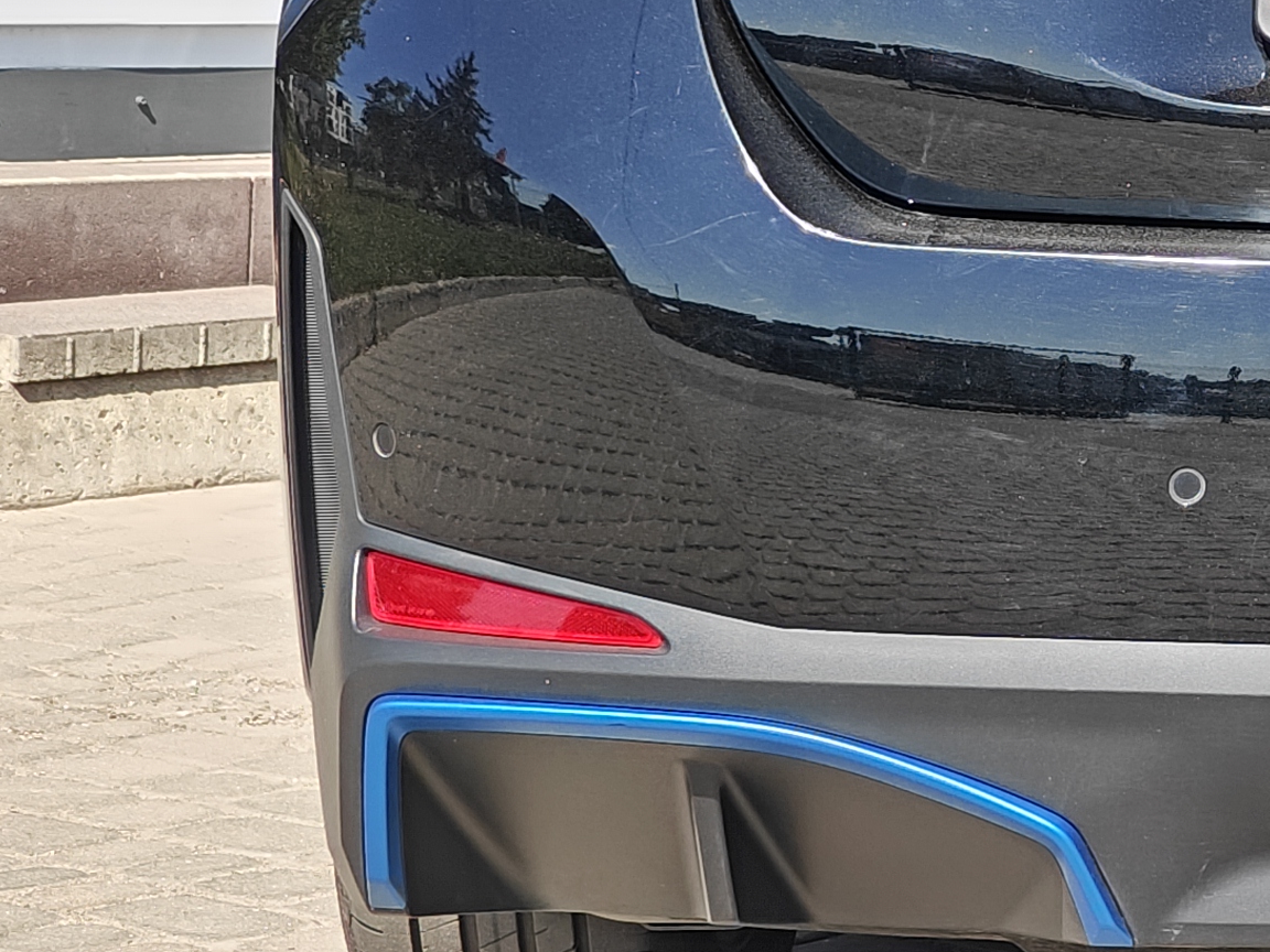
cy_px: 94
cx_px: 1724
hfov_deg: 14.6
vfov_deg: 11.5
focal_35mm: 128
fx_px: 4696
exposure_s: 1/1122
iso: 50
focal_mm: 7.08
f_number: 2
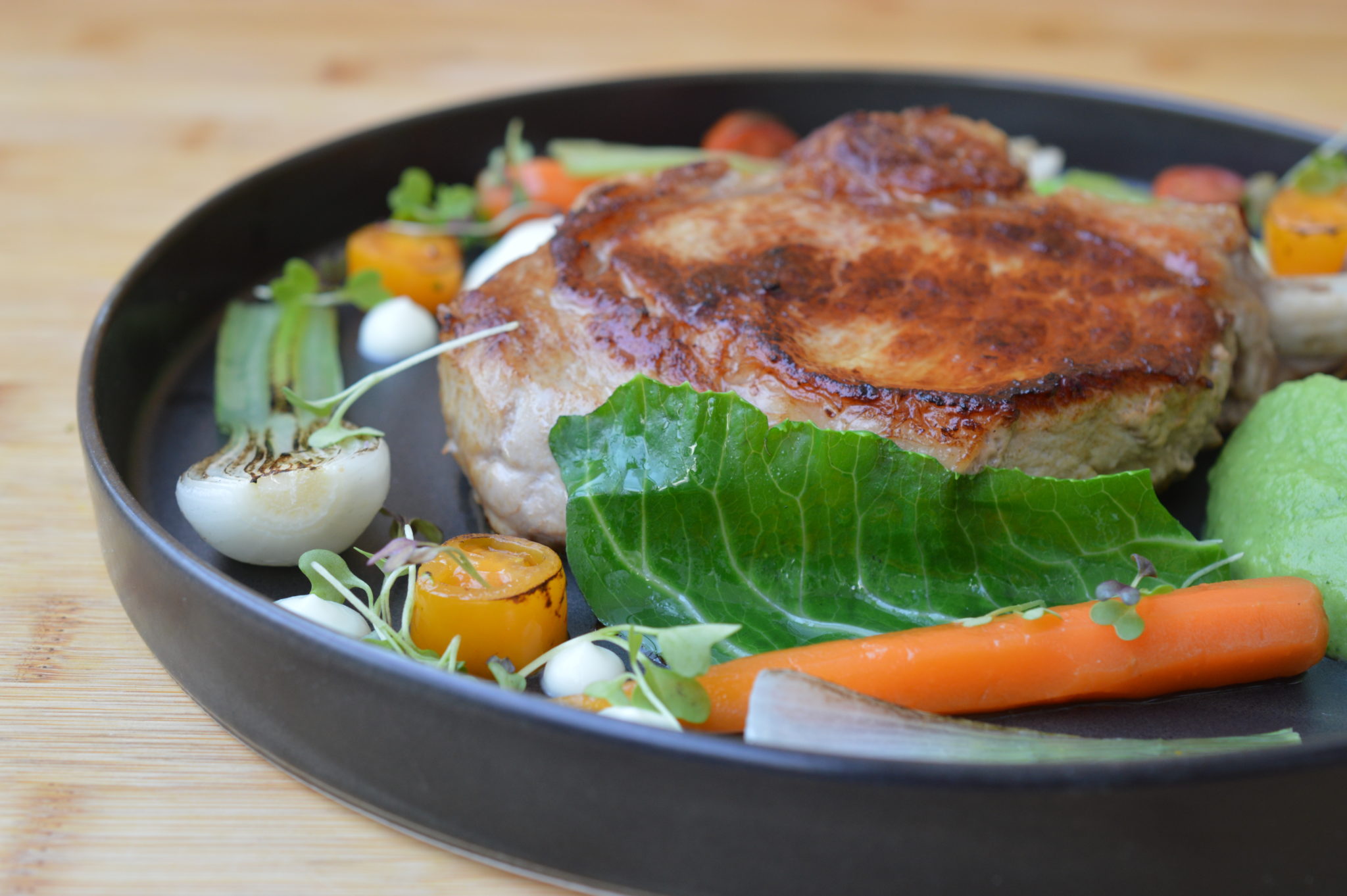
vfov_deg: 22.6
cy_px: 448
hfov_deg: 33.4
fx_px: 2243
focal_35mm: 60
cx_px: 674
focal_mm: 40
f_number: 5.6
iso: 360
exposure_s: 1/125
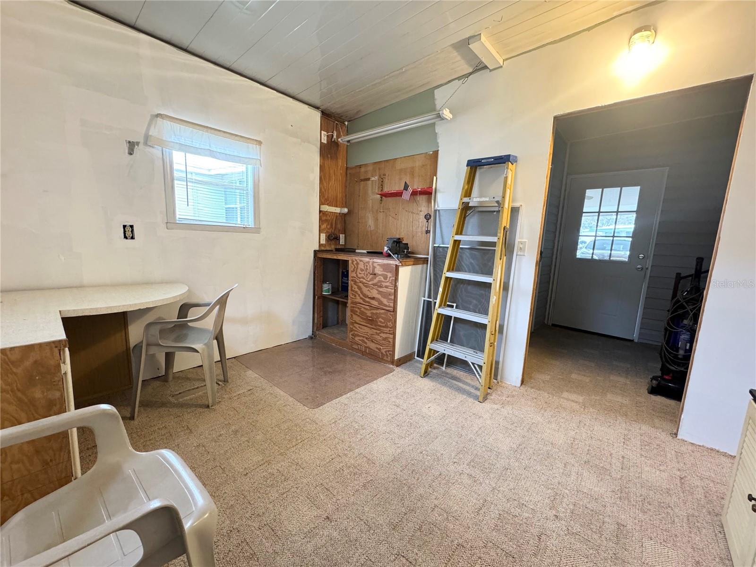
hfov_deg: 102.1
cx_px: 378
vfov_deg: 85.7
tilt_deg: -9.7
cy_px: 284
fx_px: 306
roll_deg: -2.9
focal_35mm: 14
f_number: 2.2
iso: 320
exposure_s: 1/60
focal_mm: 2.22
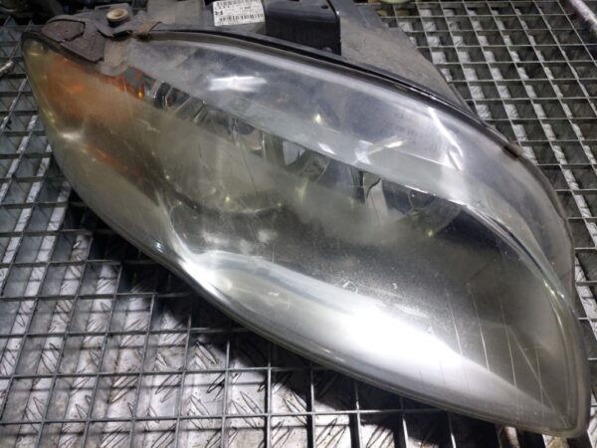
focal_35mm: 25
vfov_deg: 54.9
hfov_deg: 69.4
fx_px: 431
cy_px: 224
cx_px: 298
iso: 125
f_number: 1.8
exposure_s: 1/50
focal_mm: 5.23
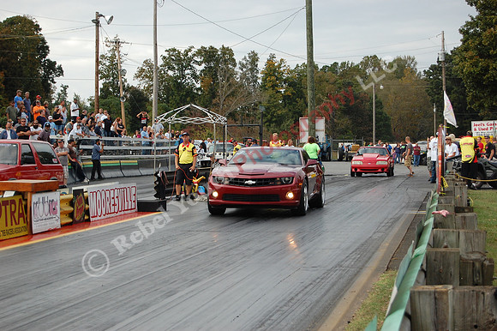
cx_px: 248
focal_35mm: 82
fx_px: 1138
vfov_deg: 16.5
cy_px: 166
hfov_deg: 24.6
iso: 450
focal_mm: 55
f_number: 5.6
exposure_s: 1/500
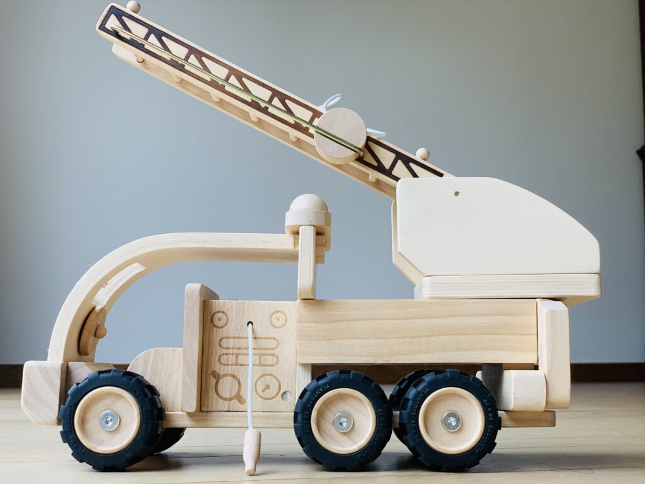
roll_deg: -0.4
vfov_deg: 28.0
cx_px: 322
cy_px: 242
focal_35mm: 52
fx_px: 969
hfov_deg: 36.8
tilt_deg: +6.7
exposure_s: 1/122
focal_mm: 6
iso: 64
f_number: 2.4
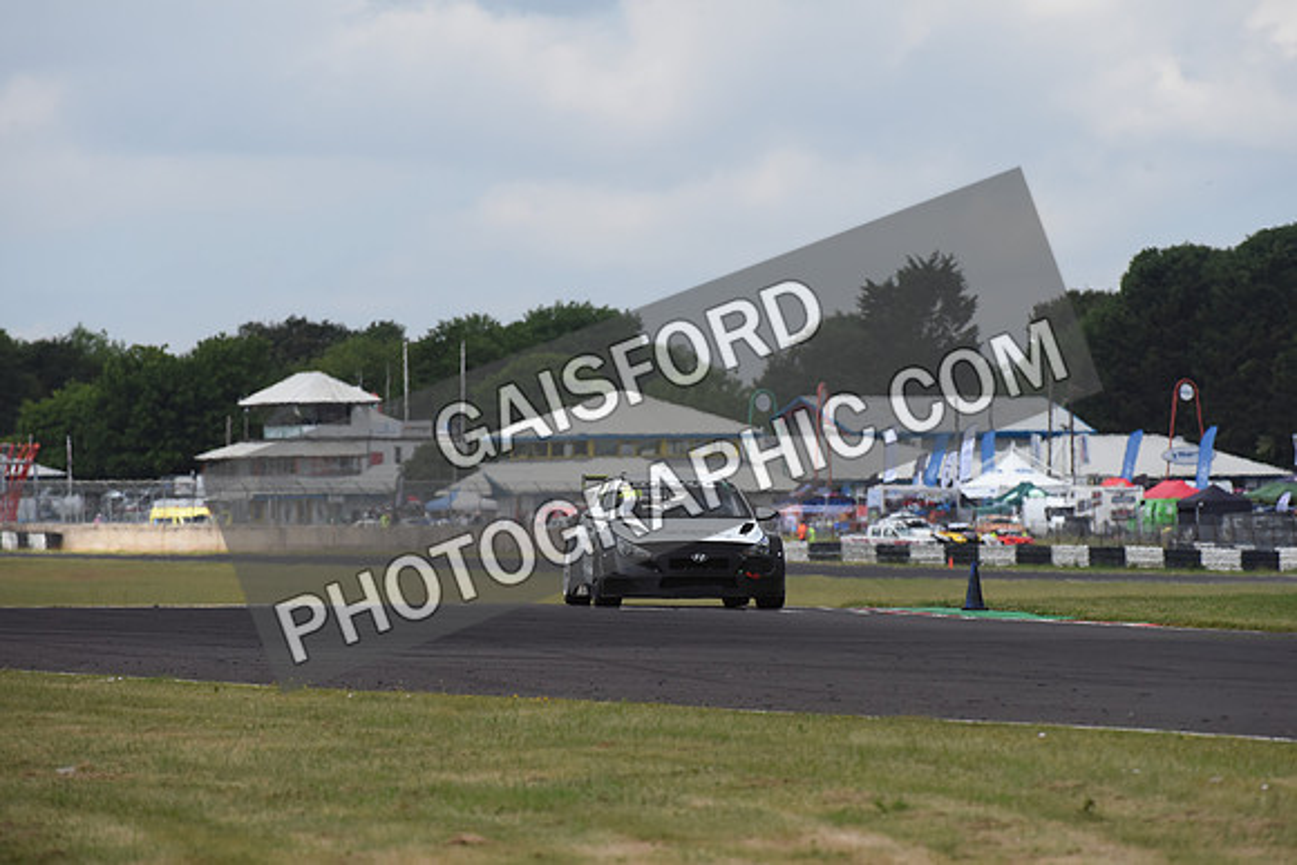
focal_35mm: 400
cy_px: 432
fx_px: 14414
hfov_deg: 5.2
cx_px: 648
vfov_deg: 3.4
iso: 1600
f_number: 8
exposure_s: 1/1000
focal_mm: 400
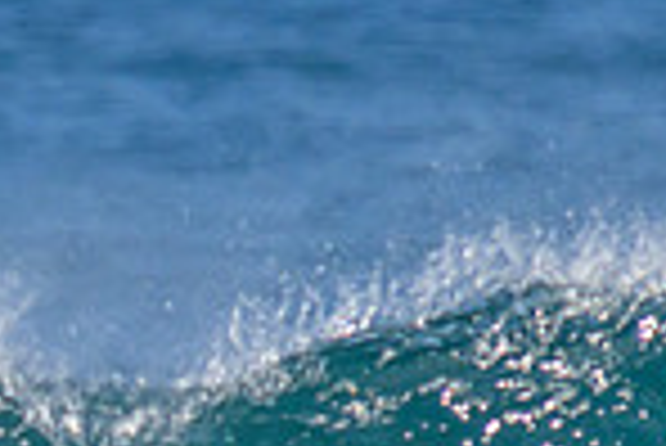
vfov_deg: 0.3
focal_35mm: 4297
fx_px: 79571
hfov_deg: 0.5
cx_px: -243
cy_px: 588
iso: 720
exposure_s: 1/2000
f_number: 11
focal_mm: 800
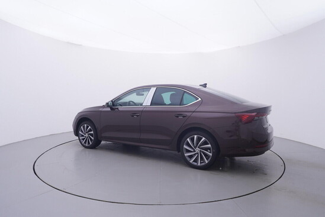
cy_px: 108
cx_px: 162
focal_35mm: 22
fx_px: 203
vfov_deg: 56.2
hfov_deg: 77.3
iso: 200
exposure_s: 1/80
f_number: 5
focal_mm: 15
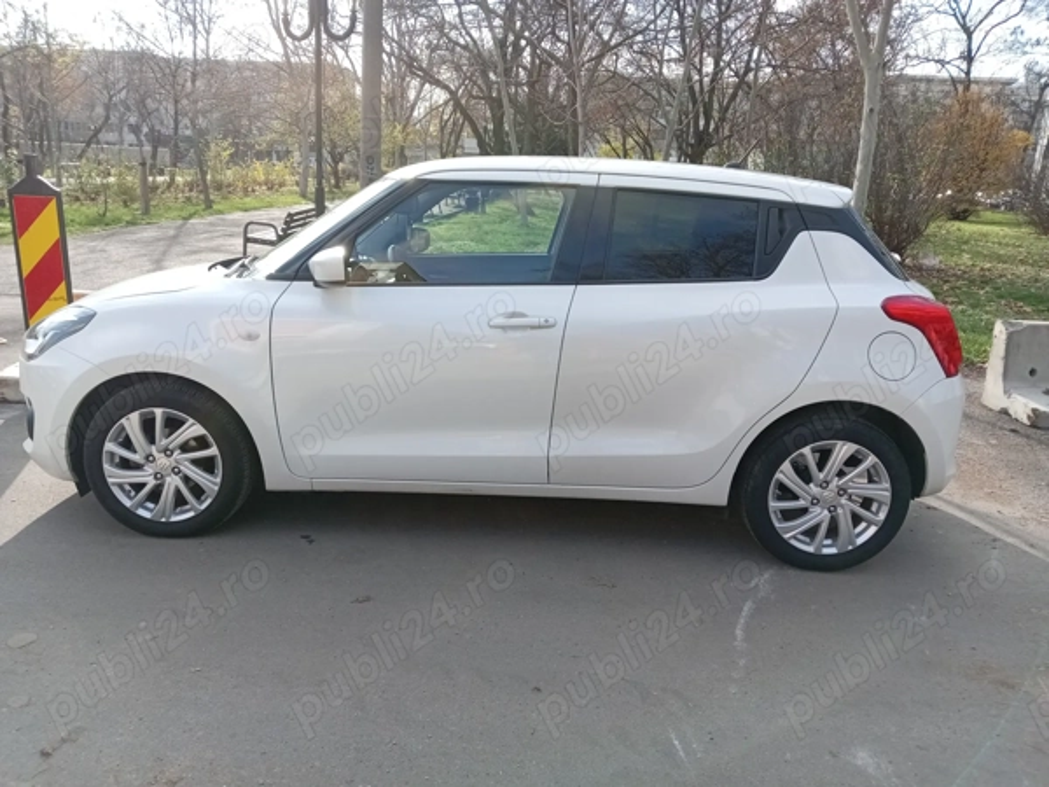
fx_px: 818
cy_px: 394
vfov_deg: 51.4
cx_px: 524
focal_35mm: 27
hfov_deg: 65.3
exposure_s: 1/900
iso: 398
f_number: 1.8
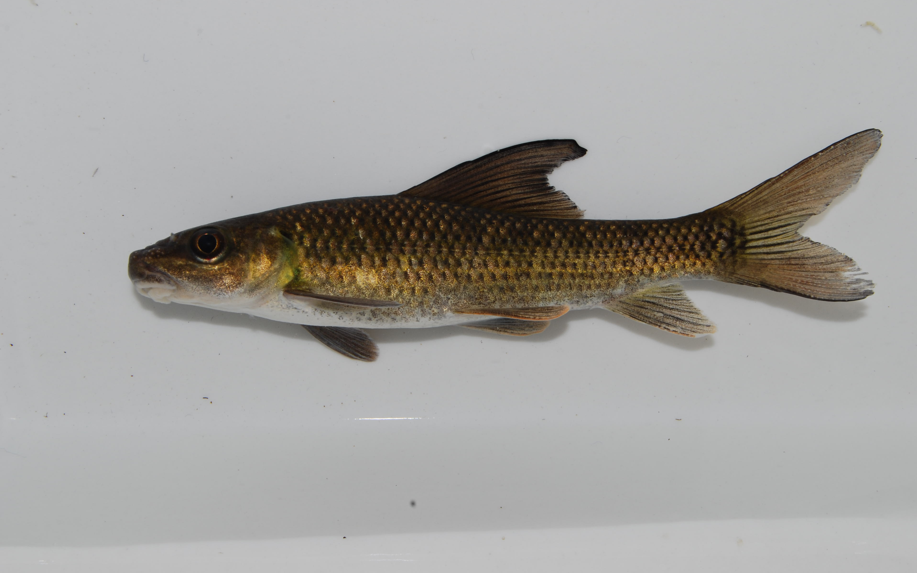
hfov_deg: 29.6
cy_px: 280
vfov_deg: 18.7
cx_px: 459
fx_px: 1737
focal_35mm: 70
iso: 100
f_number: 18
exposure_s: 1/100
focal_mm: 45
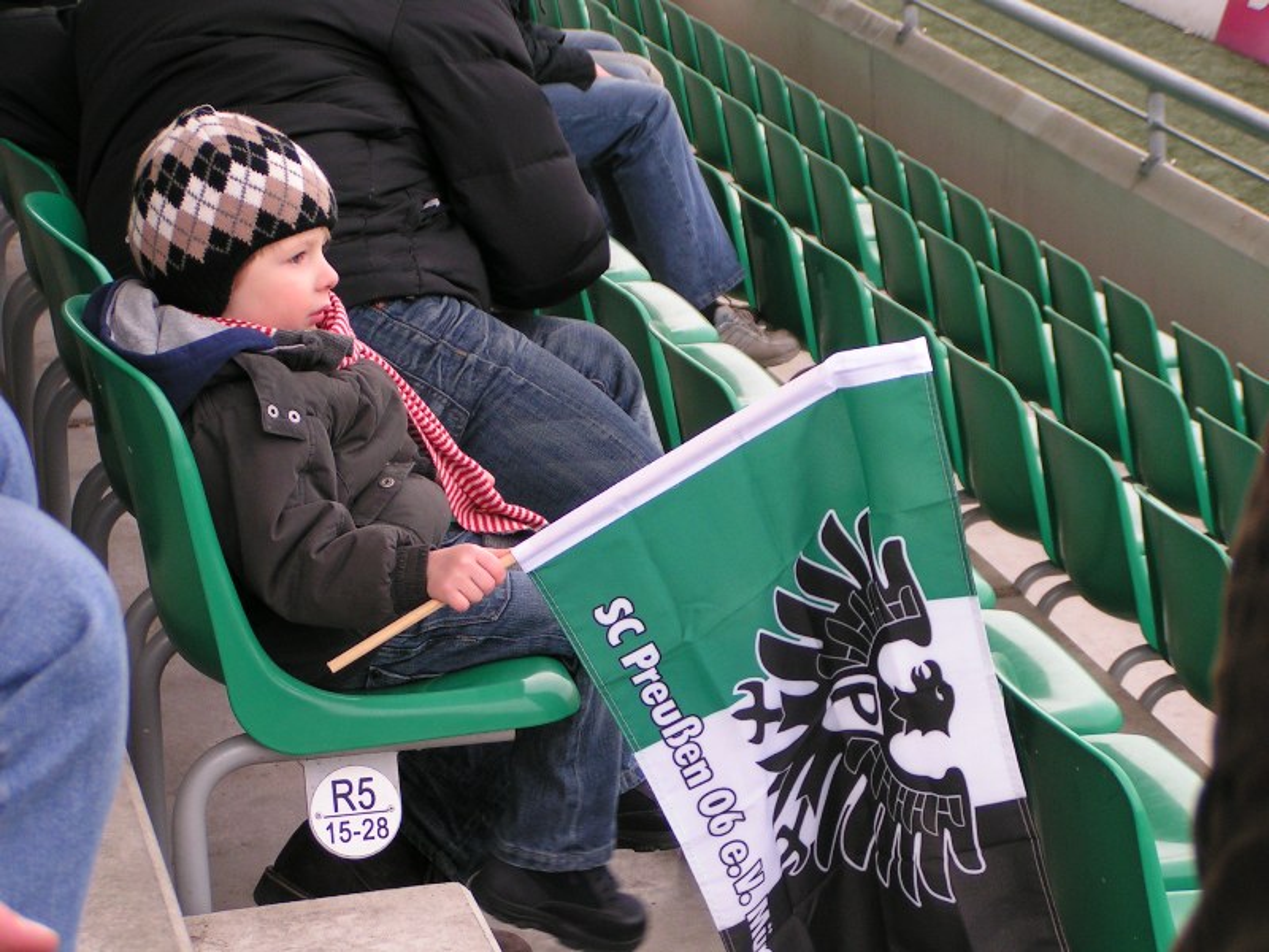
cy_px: 476
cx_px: 634
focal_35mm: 108
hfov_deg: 18.2
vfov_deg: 13.7
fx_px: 3959
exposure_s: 1/160
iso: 80
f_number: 3.5
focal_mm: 16.6
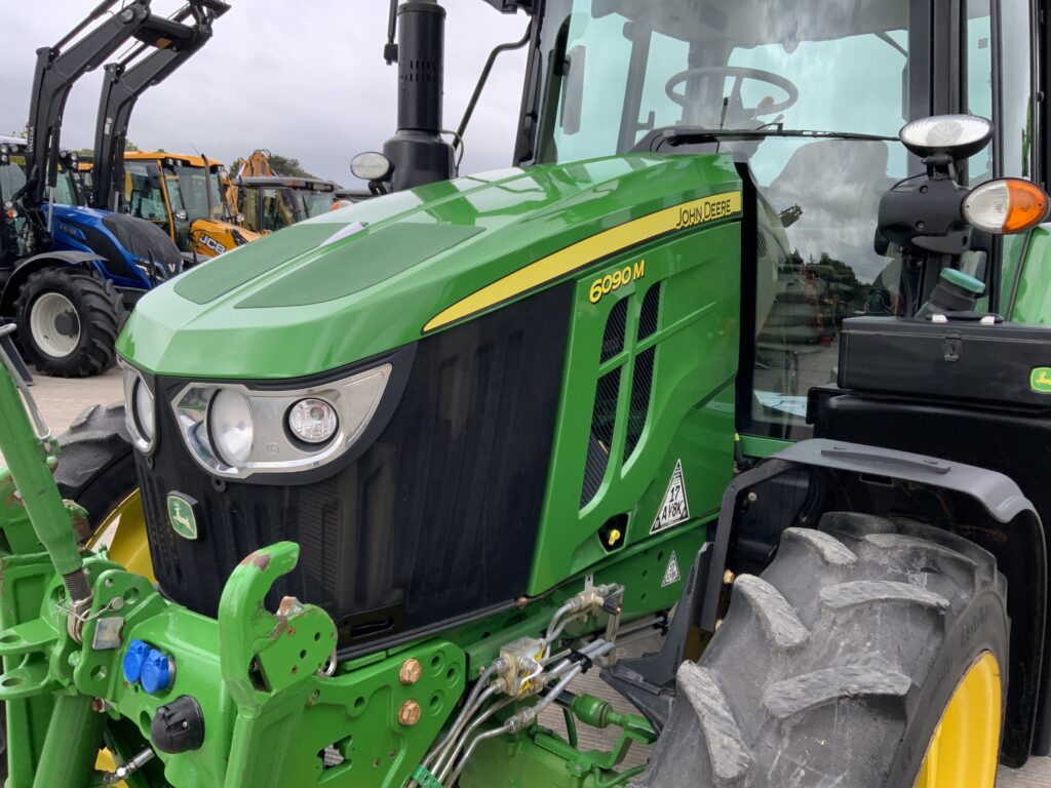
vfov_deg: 48.2
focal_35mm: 29
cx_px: 526
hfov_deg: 61.7
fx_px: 880
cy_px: 394
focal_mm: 3
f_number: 1.8
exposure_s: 1/450
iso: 16
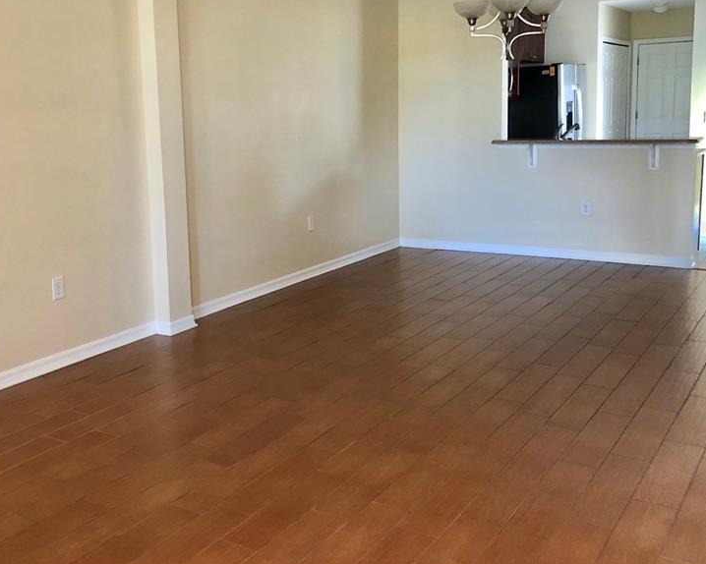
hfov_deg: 46.4
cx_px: 257
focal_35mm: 39
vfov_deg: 38.1
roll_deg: +1.9
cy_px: 227
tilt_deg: -8.4
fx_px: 815
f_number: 1.8
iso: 100
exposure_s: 1/15
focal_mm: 3.99
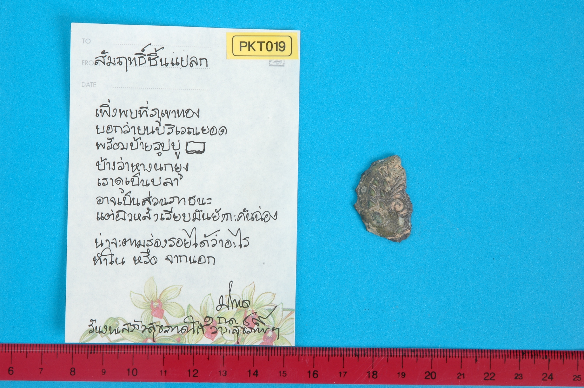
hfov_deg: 21.9
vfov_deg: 14.7
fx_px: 1507
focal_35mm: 93
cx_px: 292
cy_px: 194
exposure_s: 1/5
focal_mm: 62
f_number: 29
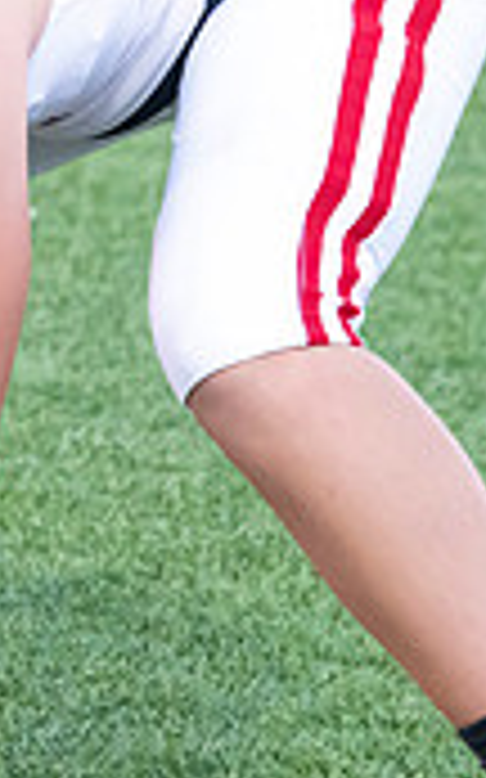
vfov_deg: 4.2
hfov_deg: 2.7
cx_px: 104
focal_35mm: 495
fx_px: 10499
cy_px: 245
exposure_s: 1/800
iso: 4000
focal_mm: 145
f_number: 5.6
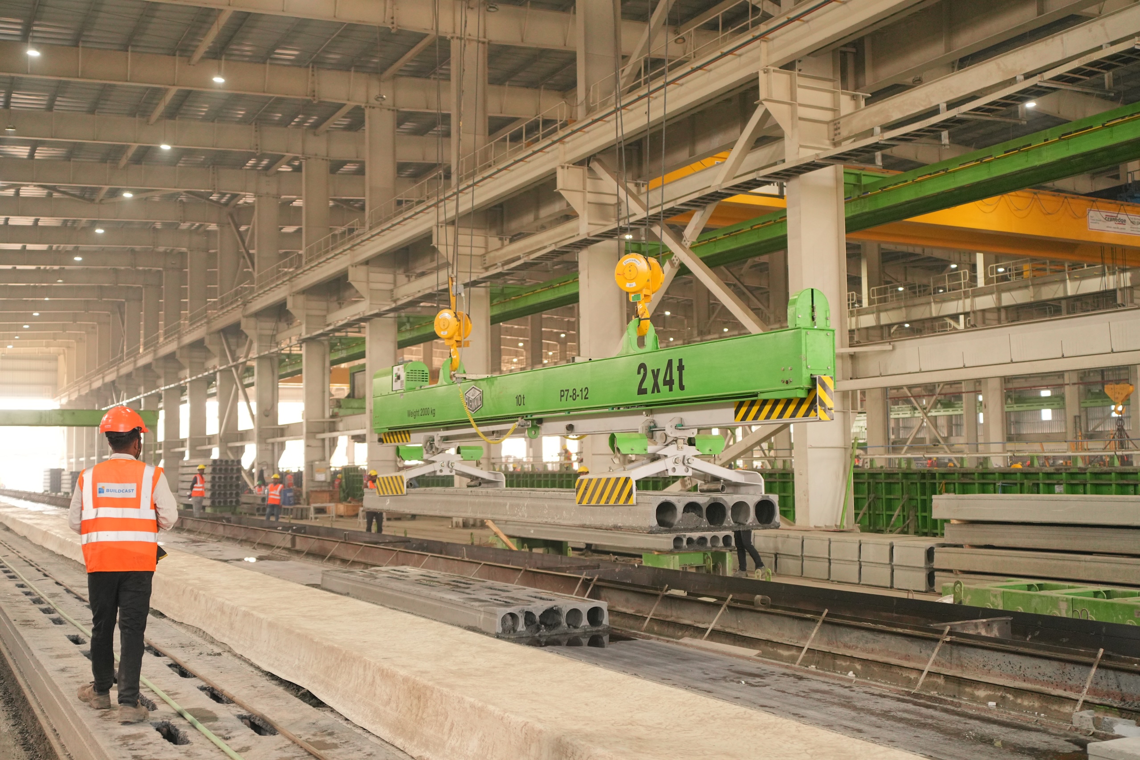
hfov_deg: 49.6
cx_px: 570
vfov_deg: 34.2
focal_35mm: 39
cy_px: 380
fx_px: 1235
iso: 1600
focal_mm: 39
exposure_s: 1/400
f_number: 2.8
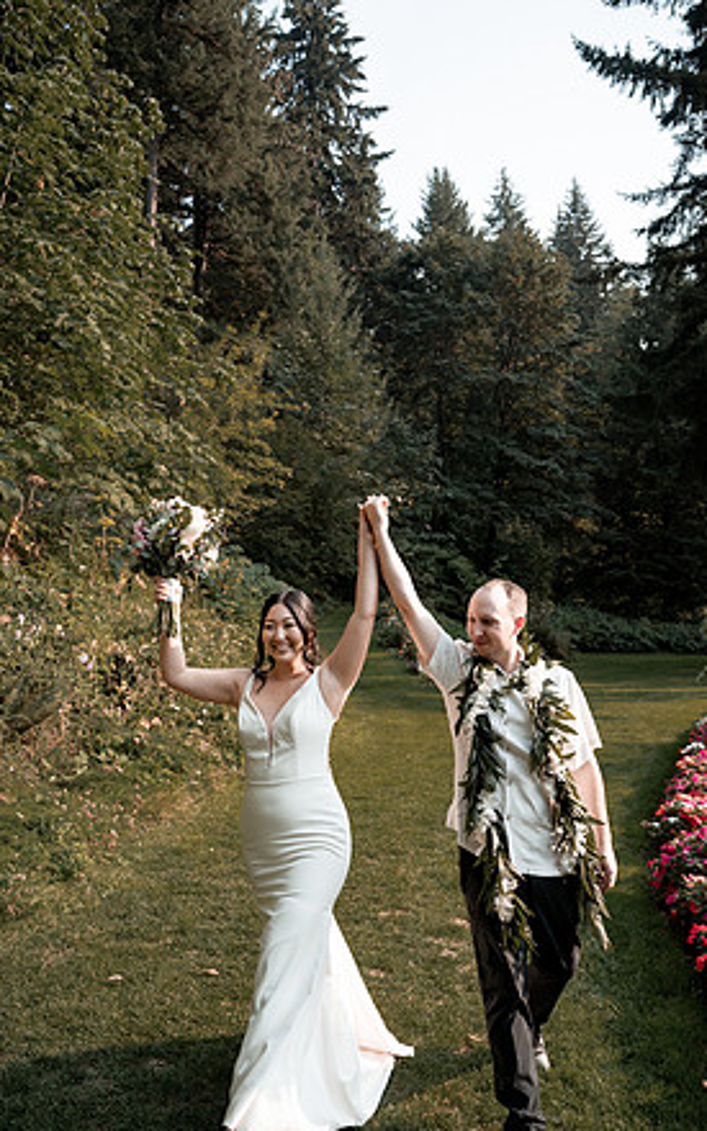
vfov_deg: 72.5
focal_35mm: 25
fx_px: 771
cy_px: 566
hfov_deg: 49.3
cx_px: 337
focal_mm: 24
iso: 200
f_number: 3.5
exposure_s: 1/640
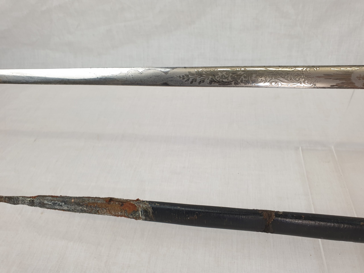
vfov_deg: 53.1
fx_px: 273
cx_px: 182
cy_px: 136
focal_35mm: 26
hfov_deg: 67.3
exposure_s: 1/50
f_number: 2.4
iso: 50
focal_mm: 4.3
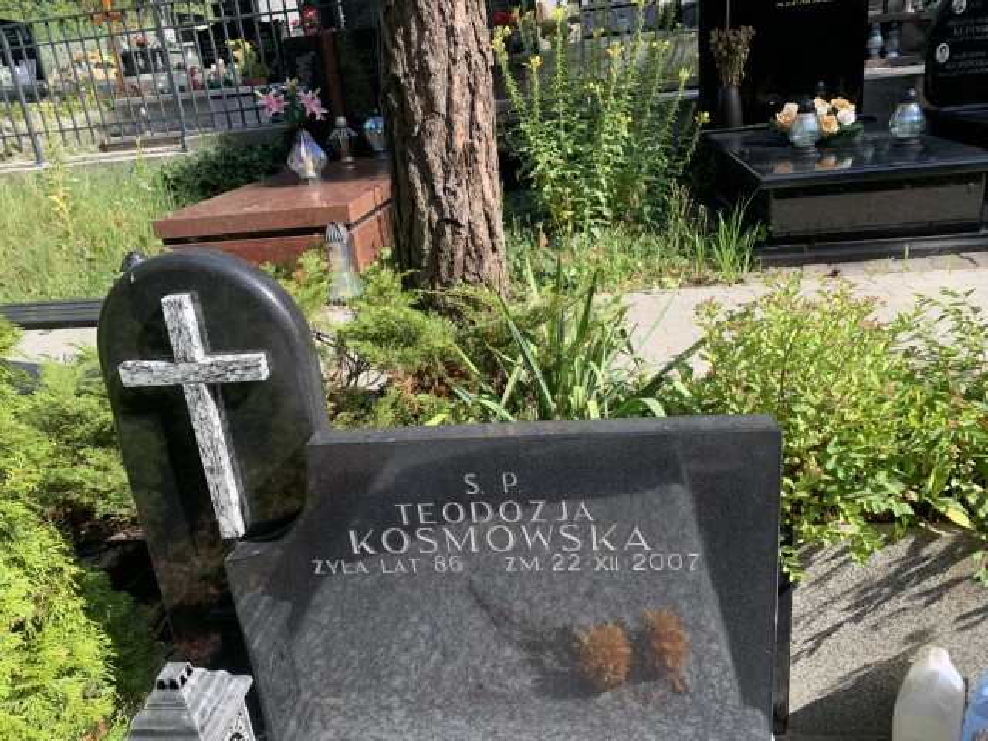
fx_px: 742
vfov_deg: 53.1
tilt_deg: -18.8
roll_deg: +4.8
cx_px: 494
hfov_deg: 67.3
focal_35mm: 26
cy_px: 370
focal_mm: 4.25
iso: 25
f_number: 1.8
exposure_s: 1/597
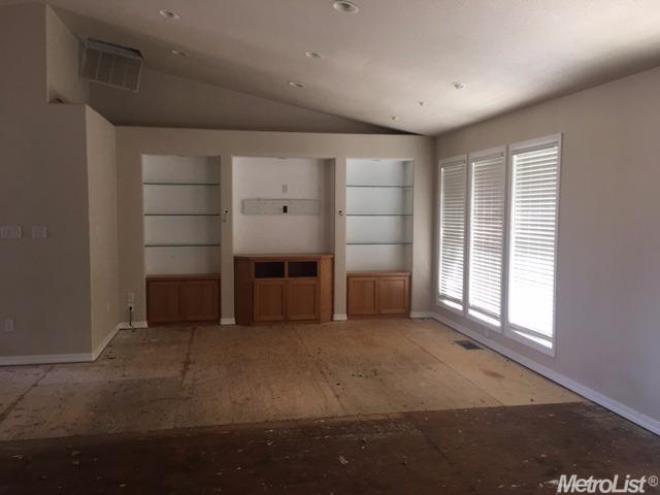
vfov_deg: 48.2
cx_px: 330
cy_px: 248
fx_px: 553
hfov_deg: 61.7
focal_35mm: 29
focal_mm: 4.15
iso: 25
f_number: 2.2
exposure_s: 1/15
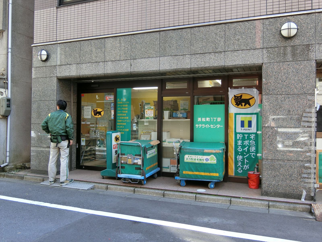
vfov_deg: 46.8
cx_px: 161
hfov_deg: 60.0
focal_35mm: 30
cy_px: 121
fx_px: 279
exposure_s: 1/125
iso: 125
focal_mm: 6.4
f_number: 3.3
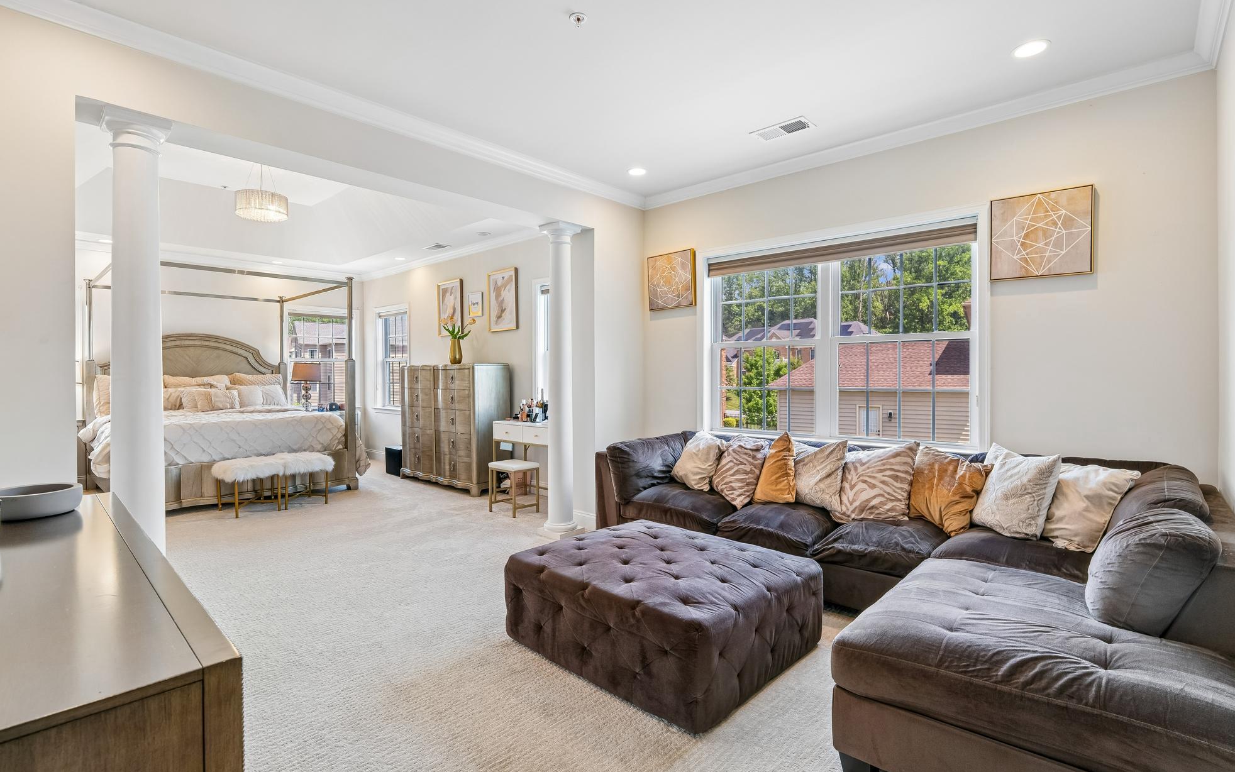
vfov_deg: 68.0
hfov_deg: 94.4
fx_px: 572
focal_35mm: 17
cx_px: 614
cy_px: 398
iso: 100
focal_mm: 16
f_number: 8
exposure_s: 1/3.33
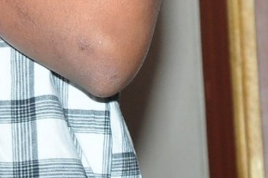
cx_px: -406
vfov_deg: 2.4
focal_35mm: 576
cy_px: -194
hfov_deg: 3.5
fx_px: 4280
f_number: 9
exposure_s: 1/125
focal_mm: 75
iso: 500
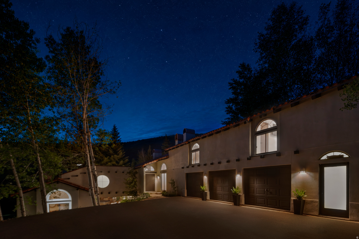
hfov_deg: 93.3
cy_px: 120
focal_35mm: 17
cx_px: 180
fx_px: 170
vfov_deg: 70.4
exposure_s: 6
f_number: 9
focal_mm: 17
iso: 2000
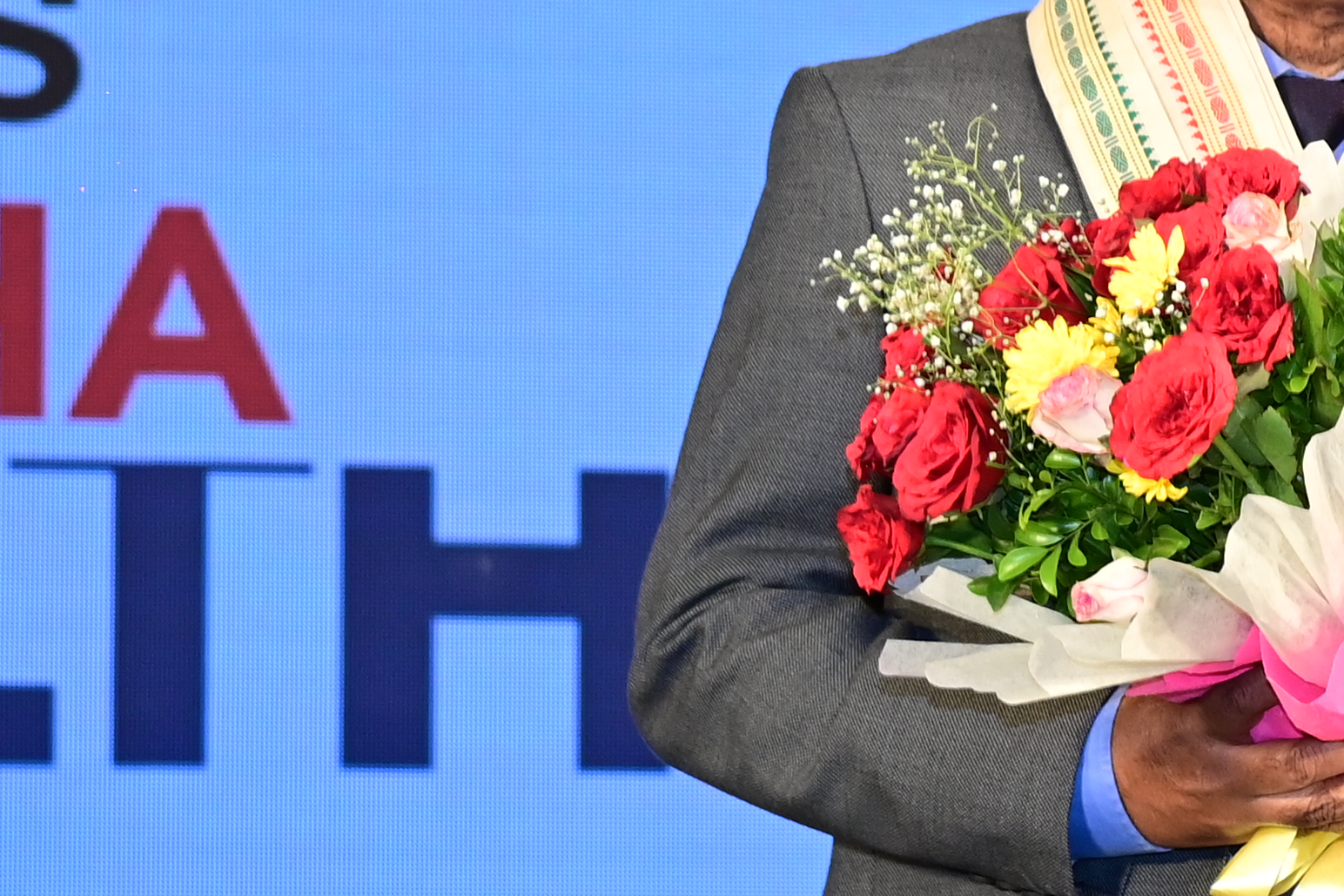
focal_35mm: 321
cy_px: 236
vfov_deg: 4.3
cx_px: 2069
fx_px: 11982
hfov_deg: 6.3
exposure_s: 1/125
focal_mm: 82
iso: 1000
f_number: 5.6
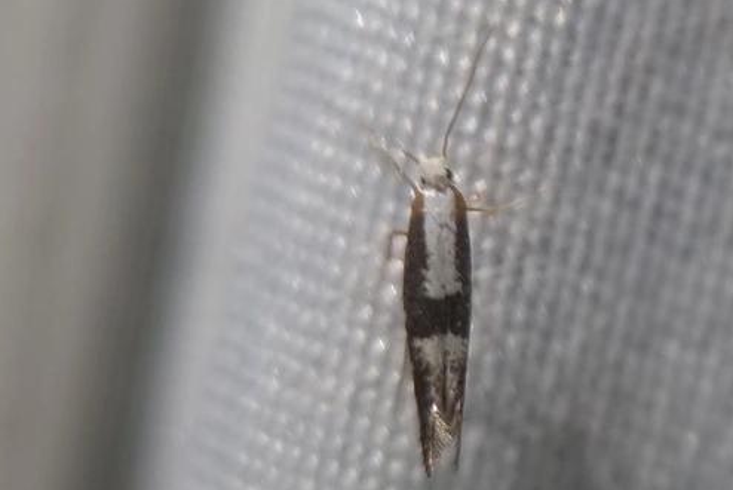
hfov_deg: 54.0
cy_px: 304
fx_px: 713
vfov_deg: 37.7
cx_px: 439
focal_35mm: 35
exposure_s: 1/50
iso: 125
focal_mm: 5.4
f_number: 1.8
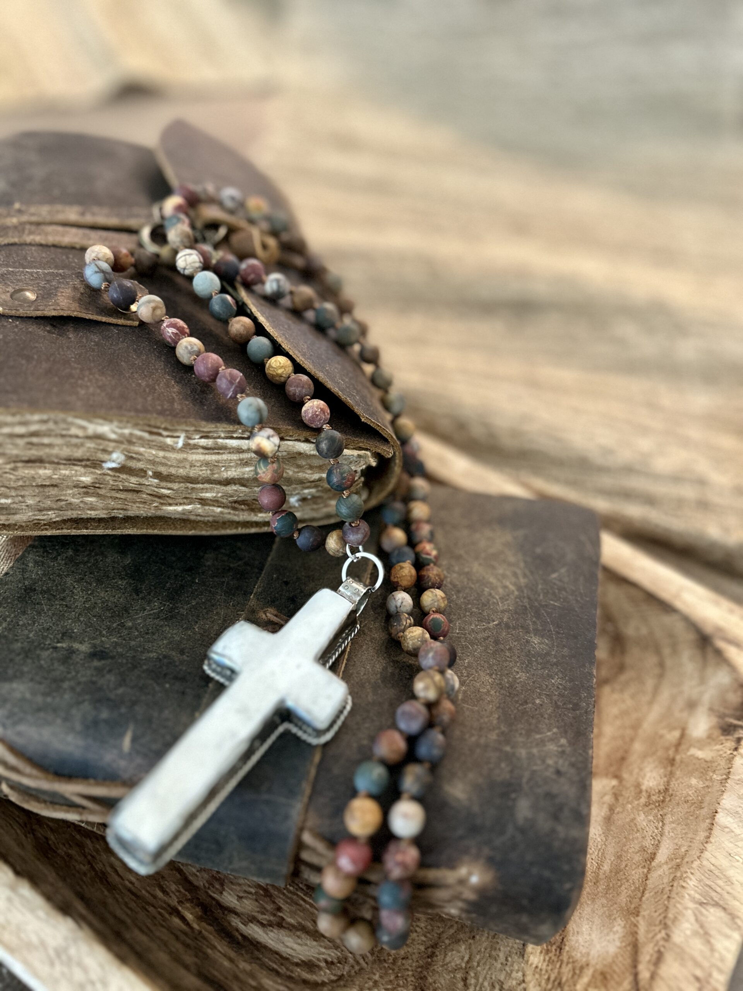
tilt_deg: -50.6
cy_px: 496
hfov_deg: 53.1
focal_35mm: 26
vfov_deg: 67.3
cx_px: 372
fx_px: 744
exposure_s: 1/60
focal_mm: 5.7
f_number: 1.5
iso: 500
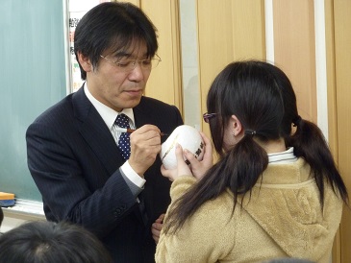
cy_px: 132
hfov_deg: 12.5
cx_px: 176
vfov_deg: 9.4
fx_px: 1603
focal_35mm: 158
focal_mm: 25.9
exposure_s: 1/25
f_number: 4.5
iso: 400
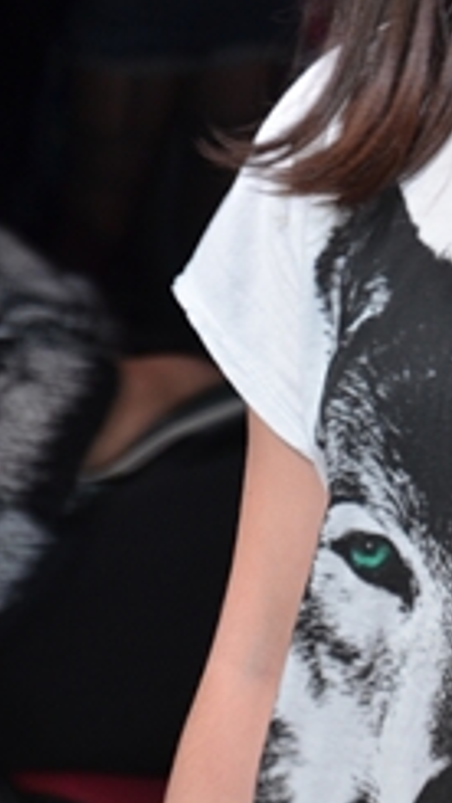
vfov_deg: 8.1
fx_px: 5662
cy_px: 151
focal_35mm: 266
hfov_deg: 4.6
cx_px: 436
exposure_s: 1/60
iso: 800
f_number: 5.3
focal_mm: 80
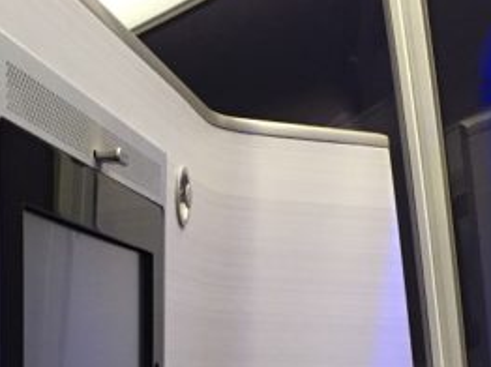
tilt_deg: -4.2
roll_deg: -2.6
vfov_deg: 15.1
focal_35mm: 92
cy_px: 508
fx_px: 1304
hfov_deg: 21.3
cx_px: 266
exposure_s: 1/17
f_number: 2.2
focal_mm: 4.15
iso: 250
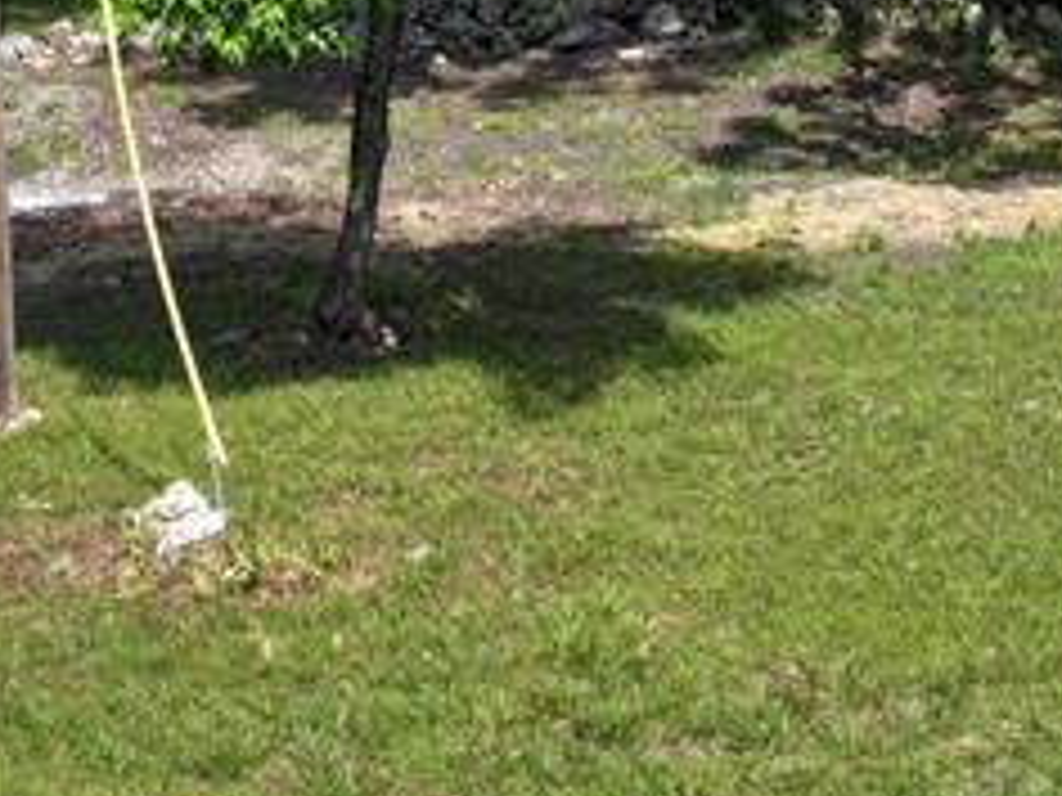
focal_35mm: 104
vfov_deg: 13.9
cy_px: -110
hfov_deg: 18.6
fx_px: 3191
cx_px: 122
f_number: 2.8
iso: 110
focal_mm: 12.29
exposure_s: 1/1600
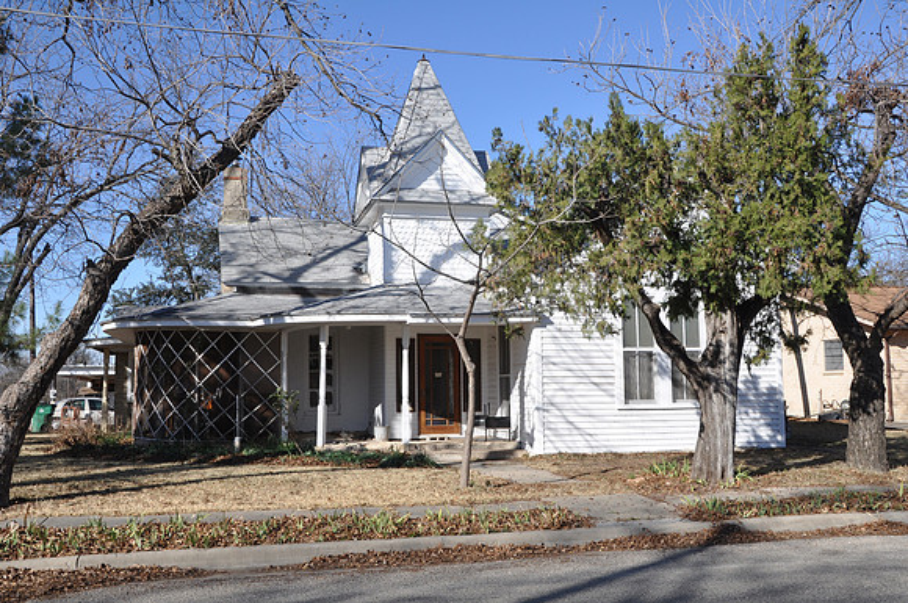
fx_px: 831
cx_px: 454
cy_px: 302
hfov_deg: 57.3
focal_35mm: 33
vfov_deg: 39.9
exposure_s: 1/125
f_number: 11
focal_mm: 22
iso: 200
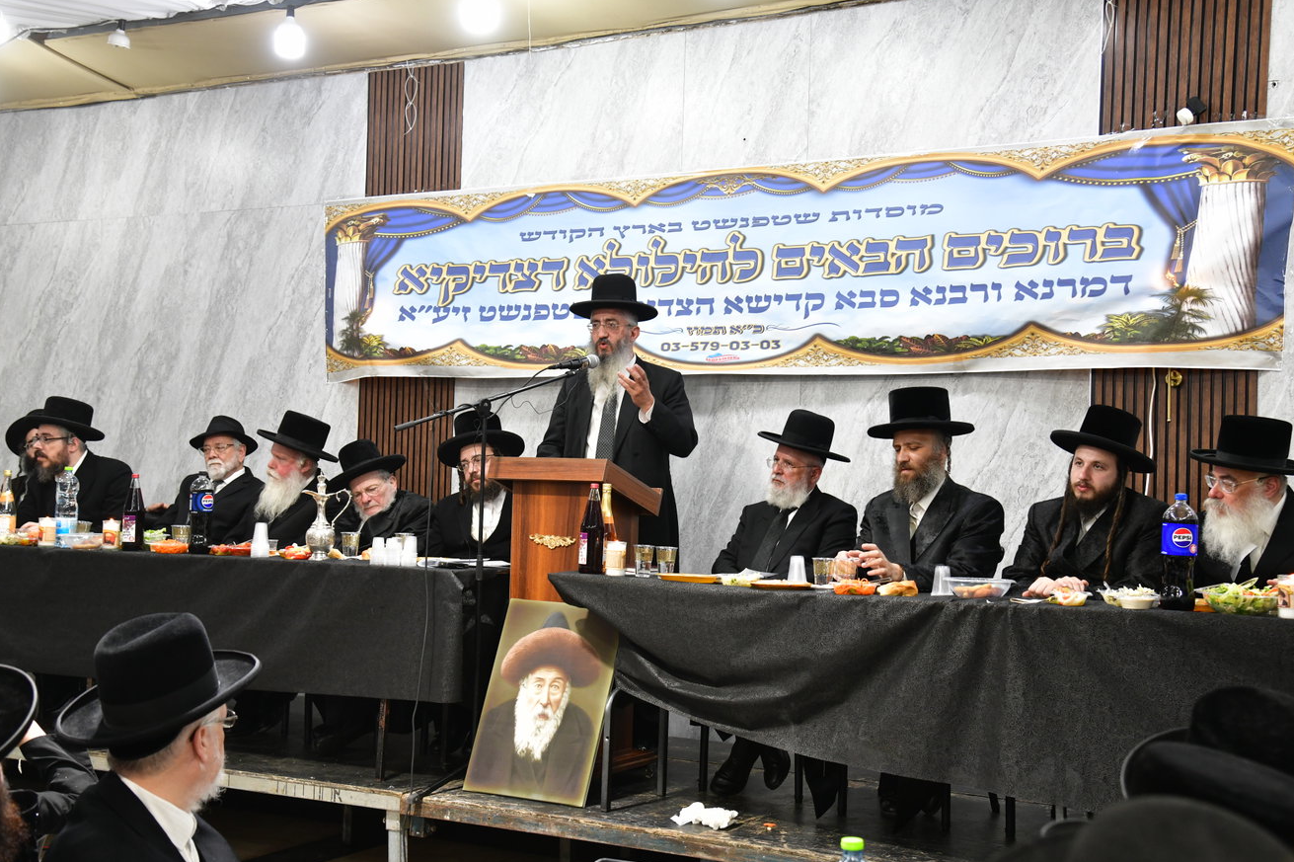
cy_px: 425
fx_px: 1689
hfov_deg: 41.9
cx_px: 618
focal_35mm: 47
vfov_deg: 28.6
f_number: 5.6
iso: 1600
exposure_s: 1/100
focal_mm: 44
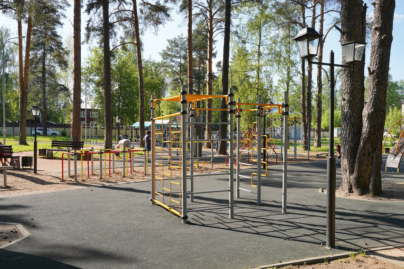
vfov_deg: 42.3
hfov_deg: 60.3
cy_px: 134
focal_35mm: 31
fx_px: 348
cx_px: 202
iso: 100
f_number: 7.1
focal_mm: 31
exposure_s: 1/160
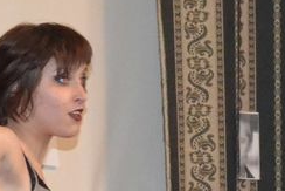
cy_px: 262
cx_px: -46
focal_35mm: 424
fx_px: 3359
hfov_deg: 4.8
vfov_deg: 3.2
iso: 3200
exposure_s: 1/60
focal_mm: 50
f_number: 5.6
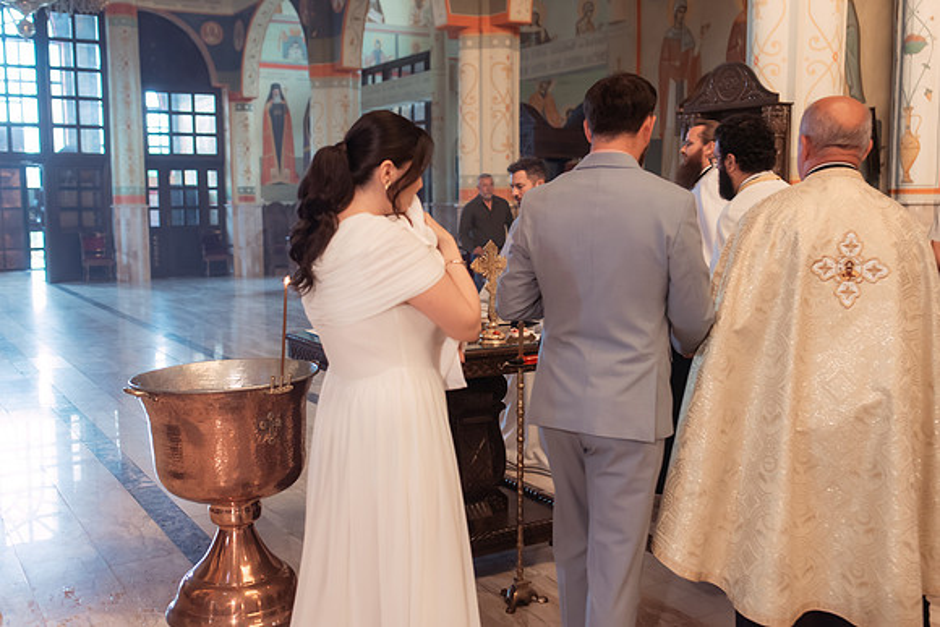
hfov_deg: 52.2
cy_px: 313
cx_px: 457
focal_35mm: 37
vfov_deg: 36.2
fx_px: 959
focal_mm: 35
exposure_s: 1/250
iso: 1600
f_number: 2.8
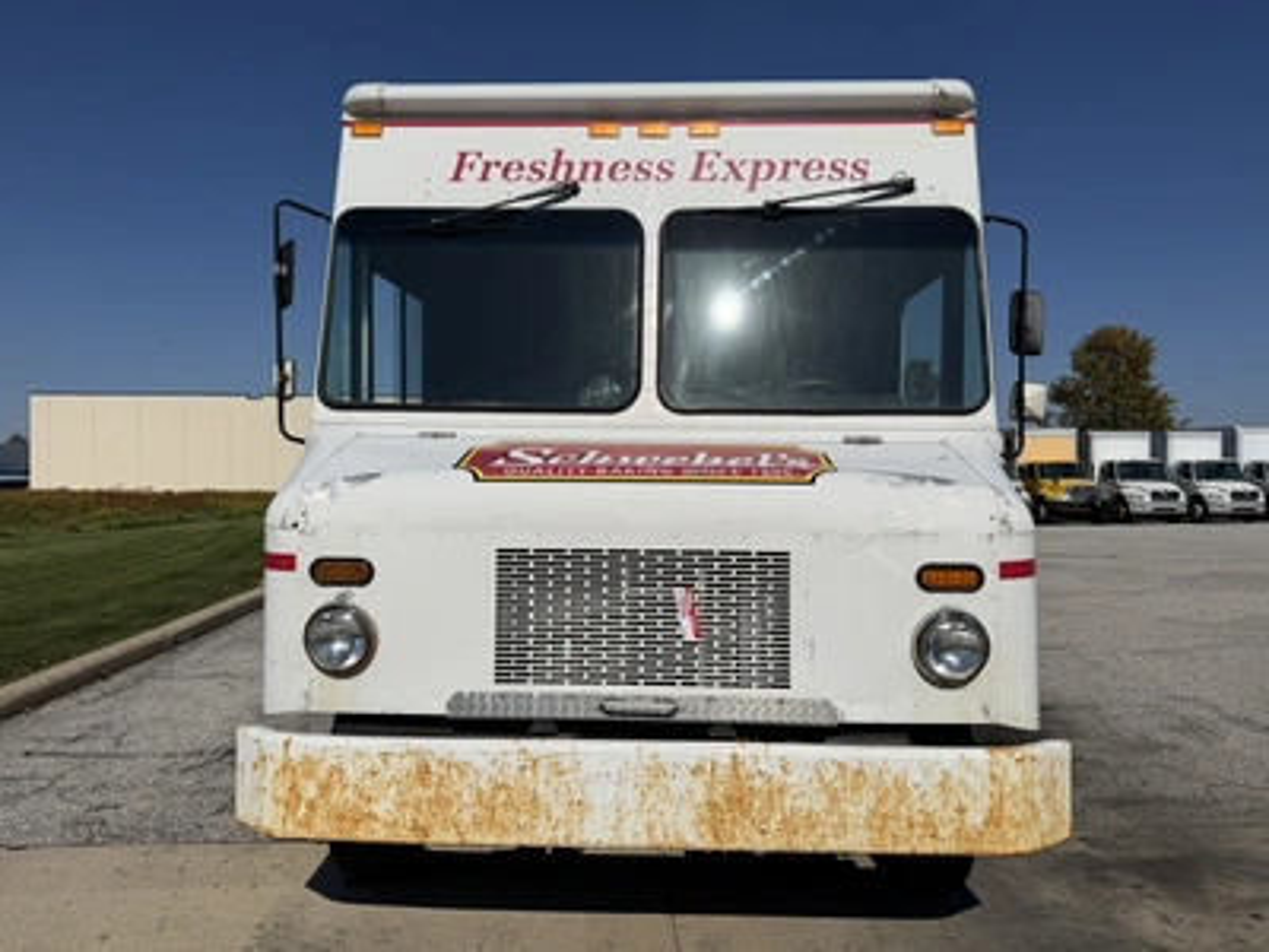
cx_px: 634
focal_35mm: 24
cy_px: 476
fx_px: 880
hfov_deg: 71.6
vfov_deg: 56.8
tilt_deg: -0.3
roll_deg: -0.5
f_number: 1.78
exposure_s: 1/22727
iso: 80
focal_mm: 6.76
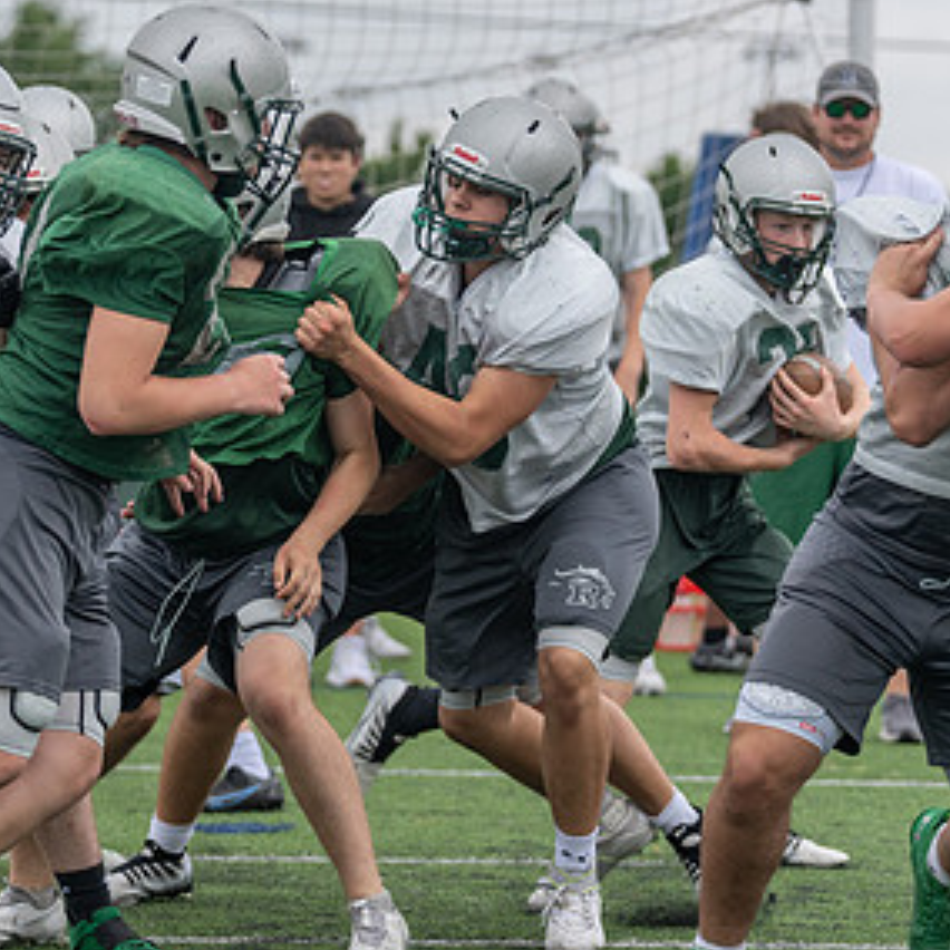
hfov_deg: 7.5
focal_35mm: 232
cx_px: 361
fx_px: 7203
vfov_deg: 7.5
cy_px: 332
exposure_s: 1/1250
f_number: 3.5
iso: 200
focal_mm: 124
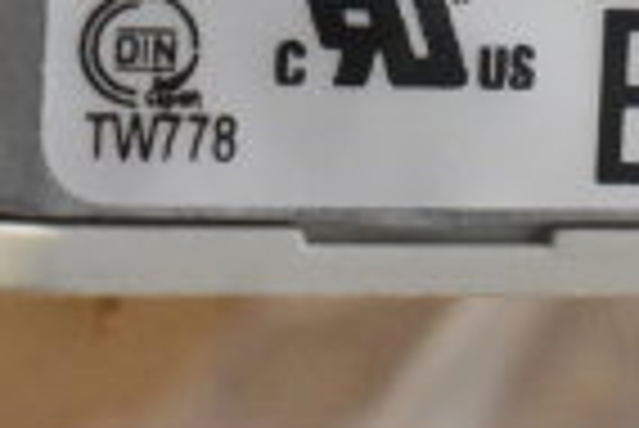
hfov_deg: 5.8
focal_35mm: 354
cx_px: 868
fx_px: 6292
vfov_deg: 3.8
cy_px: -466
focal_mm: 55
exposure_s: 1/250
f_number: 8
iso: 6400
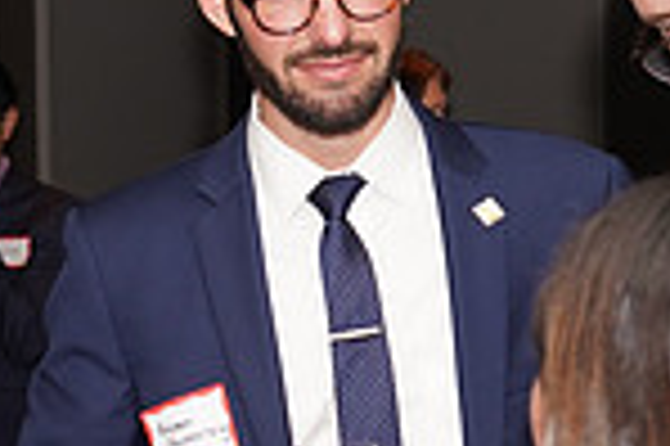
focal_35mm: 160
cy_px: 358
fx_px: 2974
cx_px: 117
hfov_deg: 12.8
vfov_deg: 8.5
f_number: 5
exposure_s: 1/100
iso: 1000
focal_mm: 41
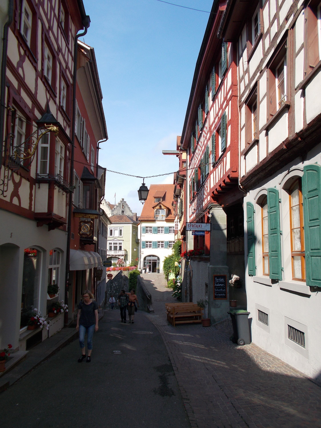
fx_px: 371
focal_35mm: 30
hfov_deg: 46.8
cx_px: 160
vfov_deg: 60.0
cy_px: 214
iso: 80
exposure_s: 1/100
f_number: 8.6
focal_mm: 5.3
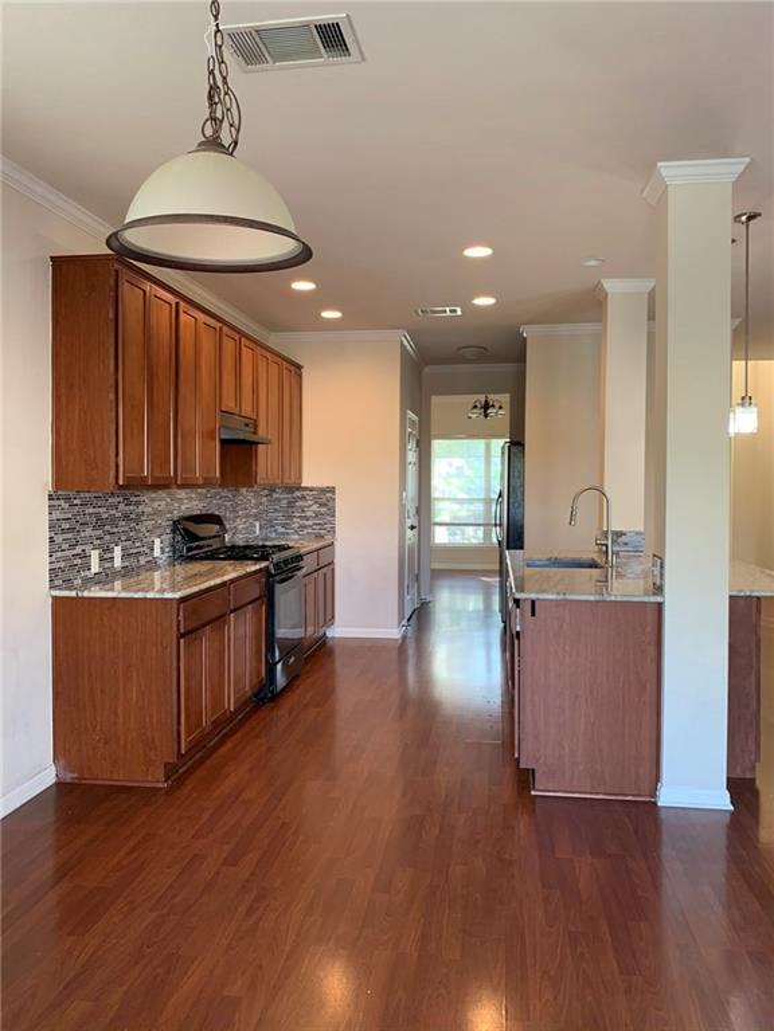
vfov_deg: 67.3
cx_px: 387
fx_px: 775
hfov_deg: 53.1
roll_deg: +0.4
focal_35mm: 26
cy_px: 516
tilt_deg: -0.5
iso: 100
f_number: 1.8
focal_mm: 4.25
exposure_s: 1/60
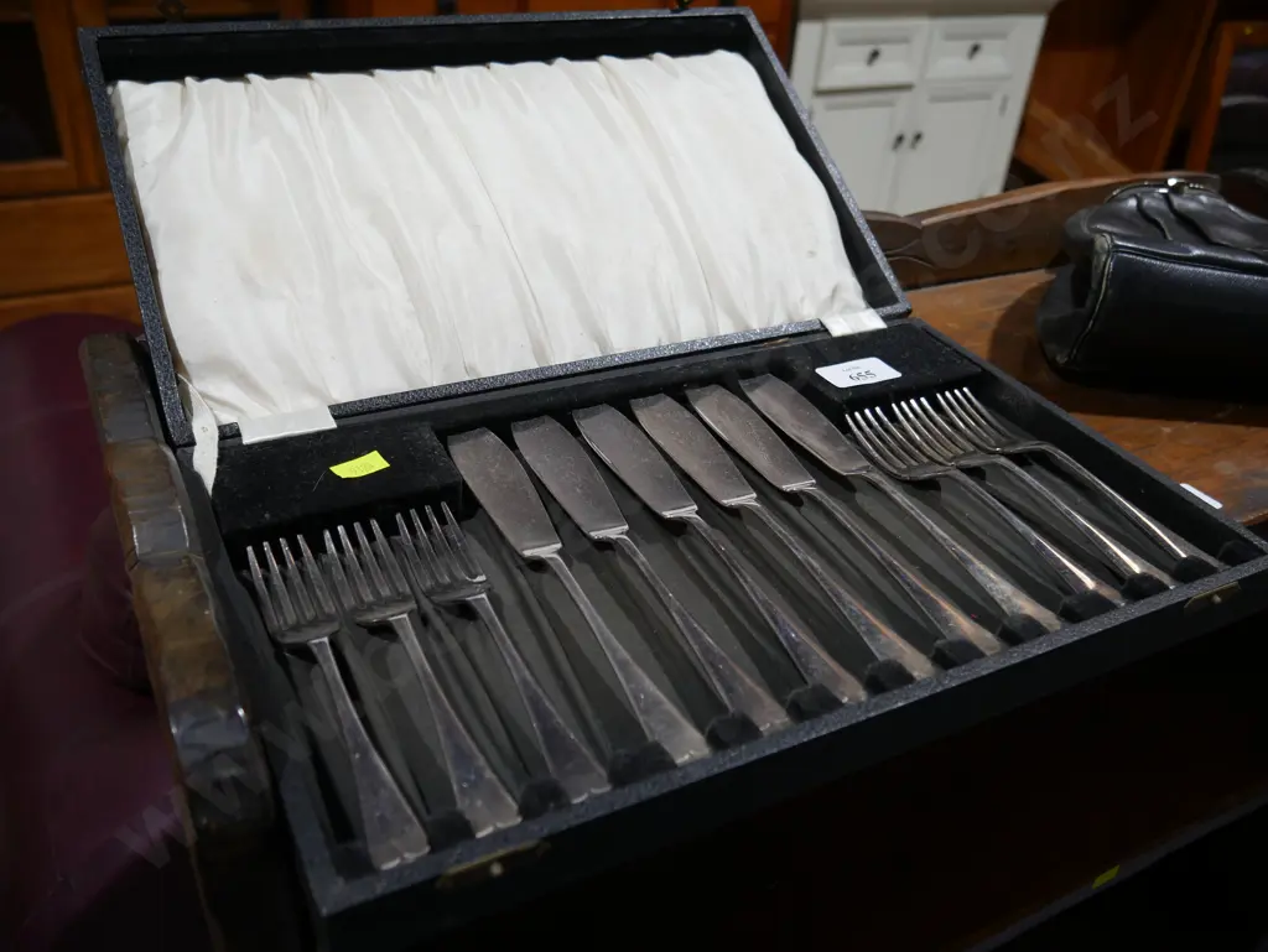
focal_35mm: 28
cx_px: 634
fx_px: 1026
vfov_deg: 49.8
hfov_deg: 63.4
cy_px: 476
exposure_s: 1/100
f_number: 3.5
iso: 200
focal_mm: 14
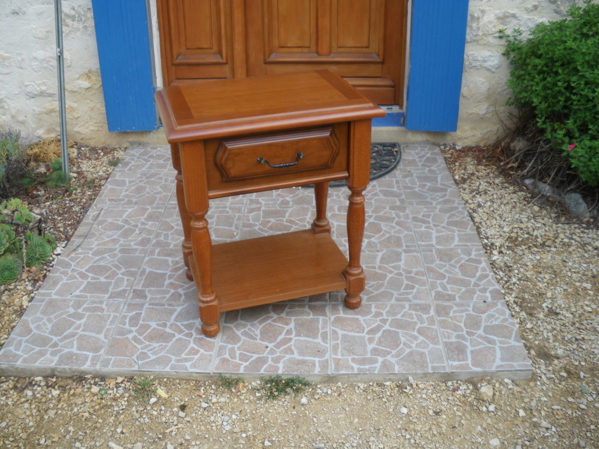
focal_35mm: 36
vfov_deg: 39.7
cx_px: 300
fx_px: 623
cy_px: 224
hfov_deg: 51.4
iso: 64
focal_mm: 6.3
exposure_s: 1/80
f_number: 3.5
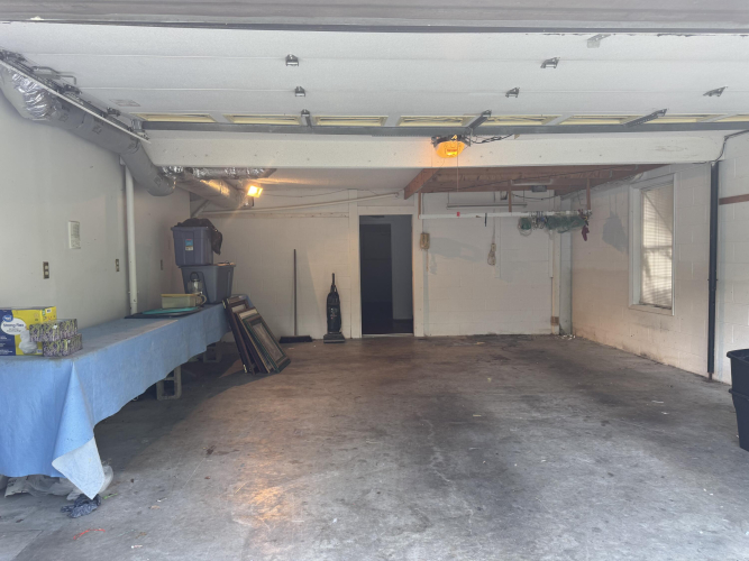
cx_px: 374
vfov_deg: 56.8
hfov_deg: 71.6
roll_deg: +0.4
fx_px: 519
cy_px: 280
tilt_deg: -3.4
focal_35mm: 24
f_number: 1.78
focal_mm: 6.76
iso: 125
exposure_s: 1/120
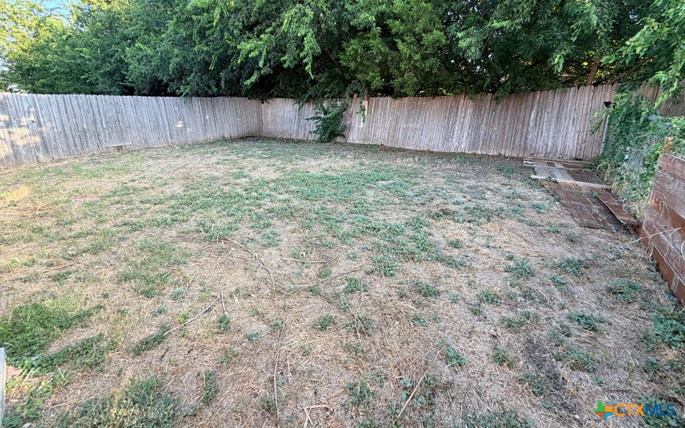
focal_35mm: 15
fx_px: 280
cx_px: 345
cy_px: 175
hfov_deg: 101.5
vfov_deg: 74.1
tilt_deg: -11.7
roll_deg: -1.7
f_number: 2.2
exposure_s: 1/121
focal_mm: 2.22
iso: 64
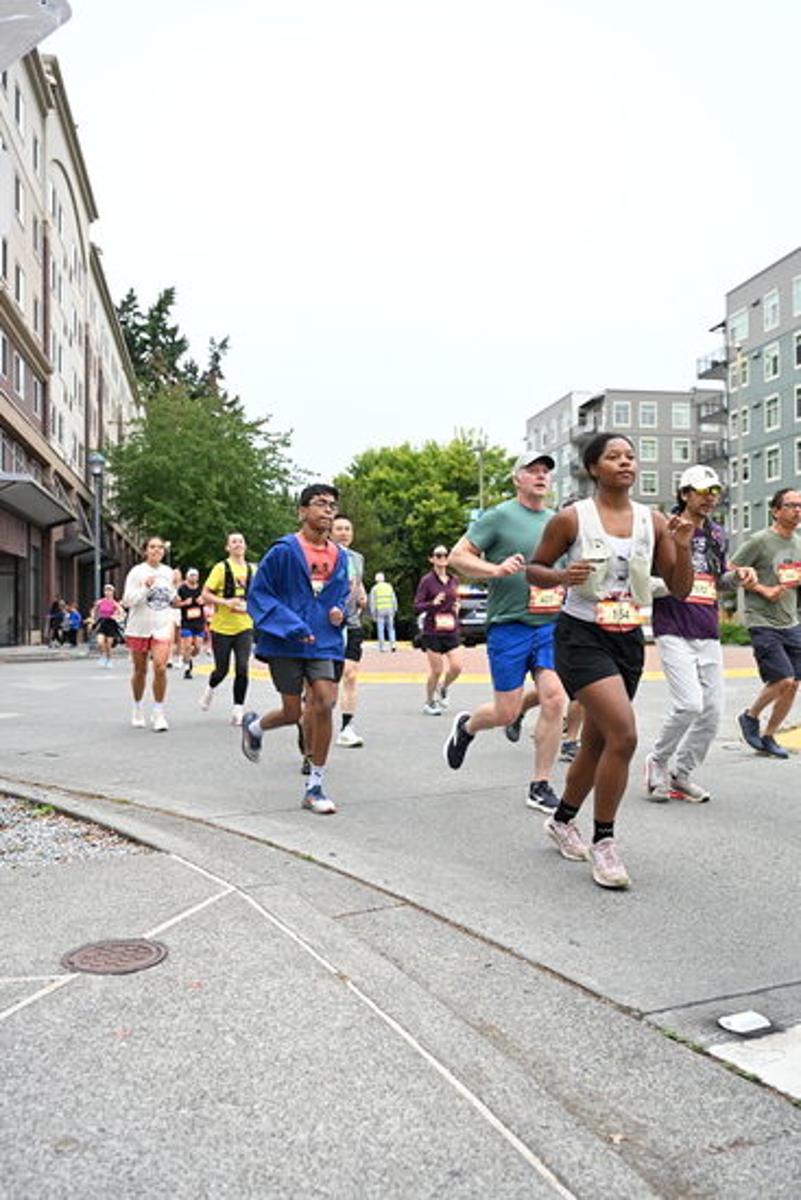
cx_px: 400
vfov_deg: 58.7
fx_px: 1067
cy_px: 600
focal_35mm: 32
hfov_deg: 41.1
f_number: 4
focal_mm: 32
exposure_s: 1/800
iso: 1600
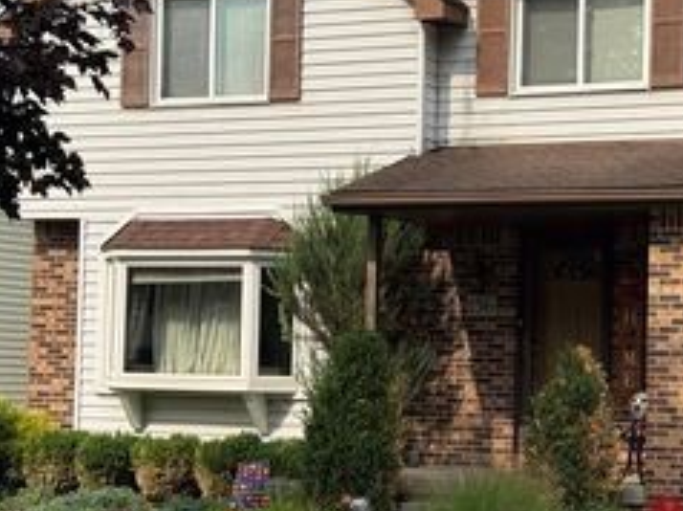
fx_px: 1991
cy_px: 317
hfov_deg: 19.3
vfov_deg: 14.6
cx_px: 528
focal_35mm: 101
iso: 64
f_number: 1.78
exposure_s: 1/4608
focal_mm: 6.76
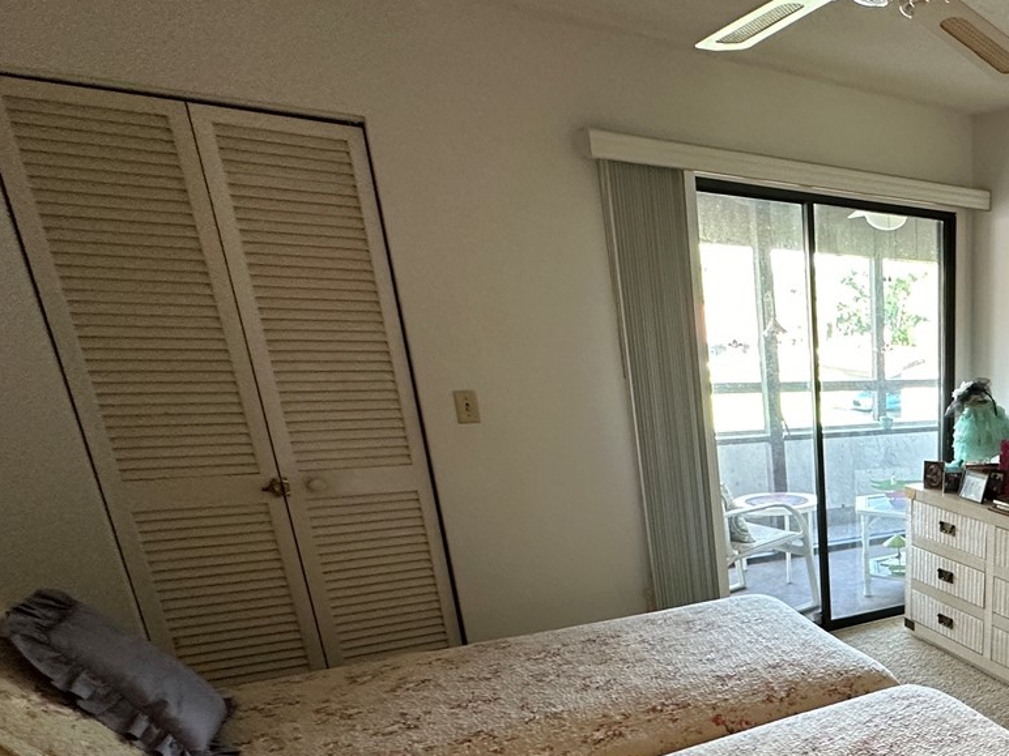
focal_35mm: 29
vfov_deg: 45.7
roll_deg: -1.9
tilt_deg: -17.9
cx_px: 1033
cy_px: 607
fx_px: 845
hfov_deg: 49.1
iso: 250
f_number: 2.2
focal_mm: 2.22
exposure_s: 1/60
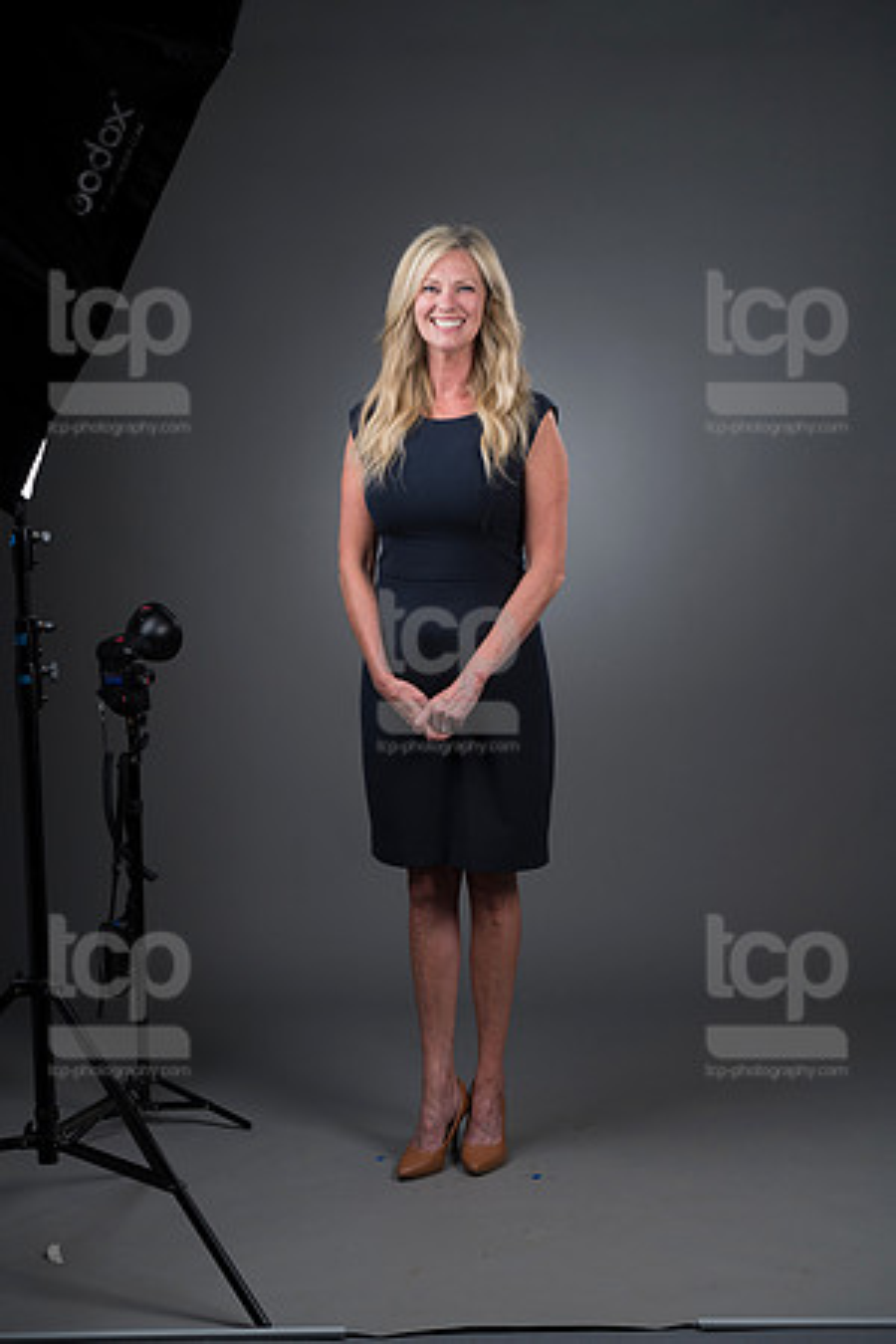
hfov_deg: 17.1
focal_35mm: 80
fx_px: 2986
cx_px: 448
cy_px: 672
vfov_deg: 25.4
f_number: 5.6
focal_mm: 80
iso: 160
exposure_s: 1/250
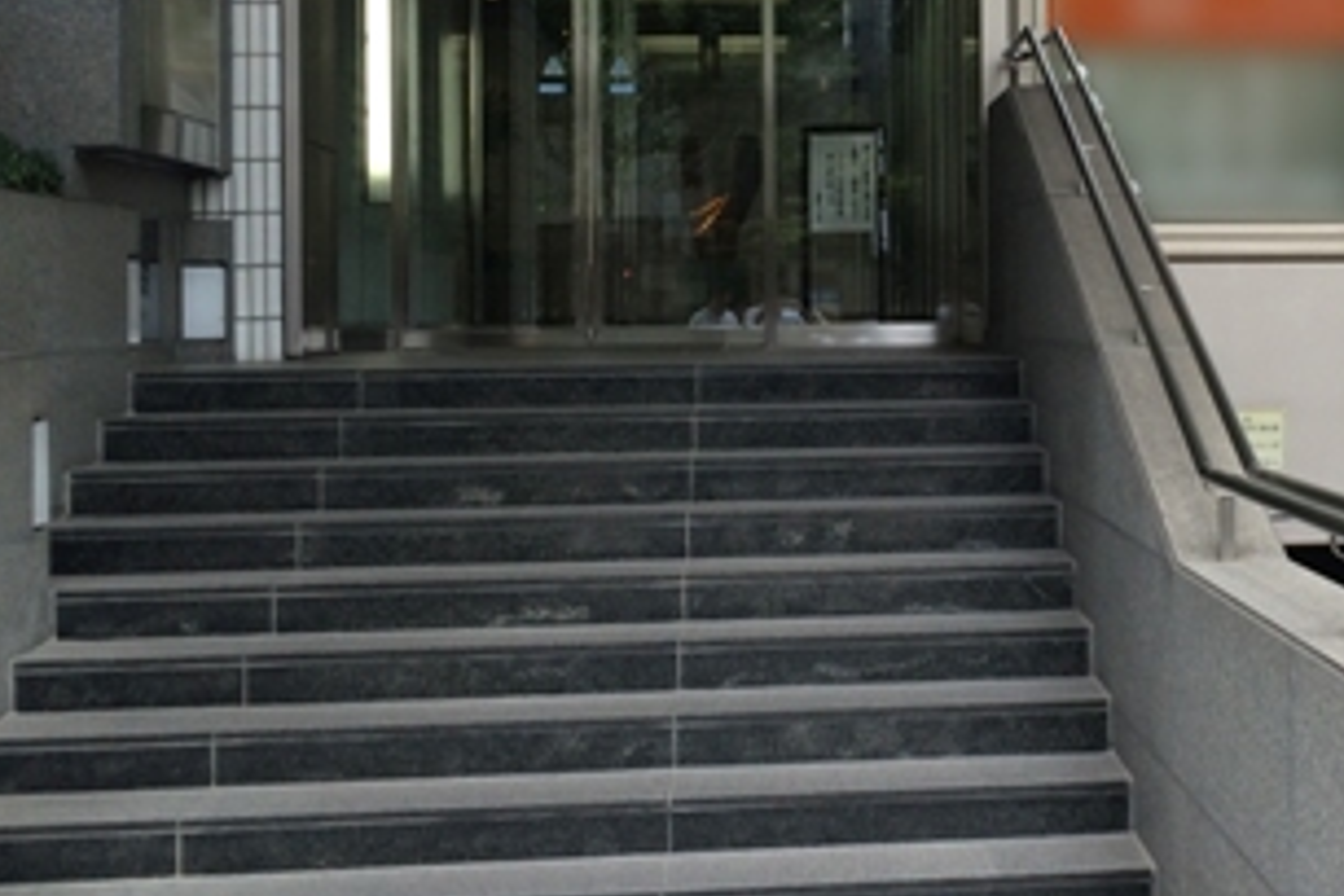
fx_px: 2352
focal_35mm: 63
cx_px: 1124
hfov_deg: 30.9
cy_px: 312
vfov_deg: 21.5
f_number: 2.2
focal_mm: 4.15
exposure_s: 1/138
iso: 32
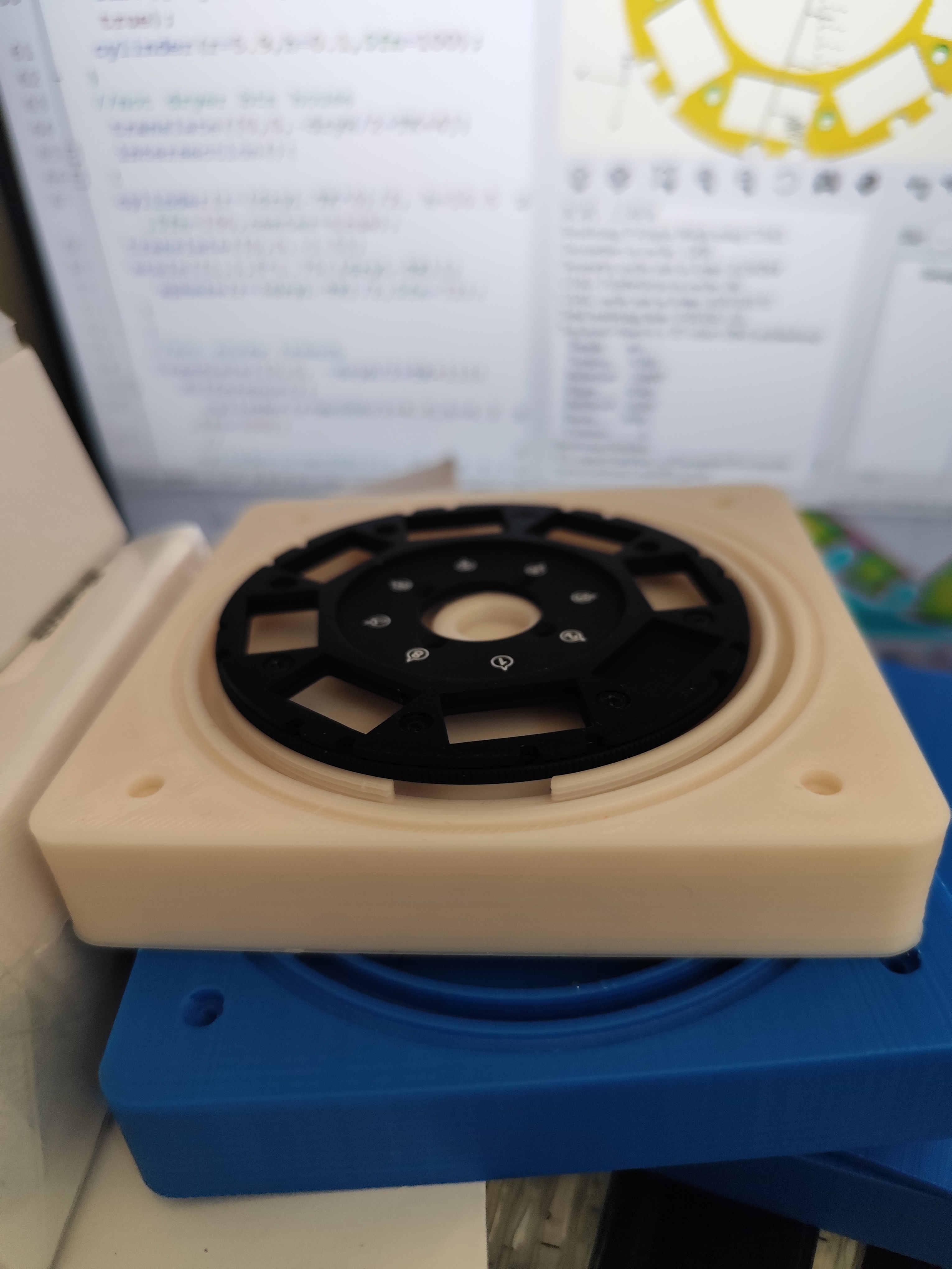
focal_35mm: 23
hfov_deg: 58.9
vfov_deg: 73.9
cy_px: 634
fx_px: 843
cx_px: 476
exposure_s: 1/60
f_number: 1.65
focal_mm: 6.14
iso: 250
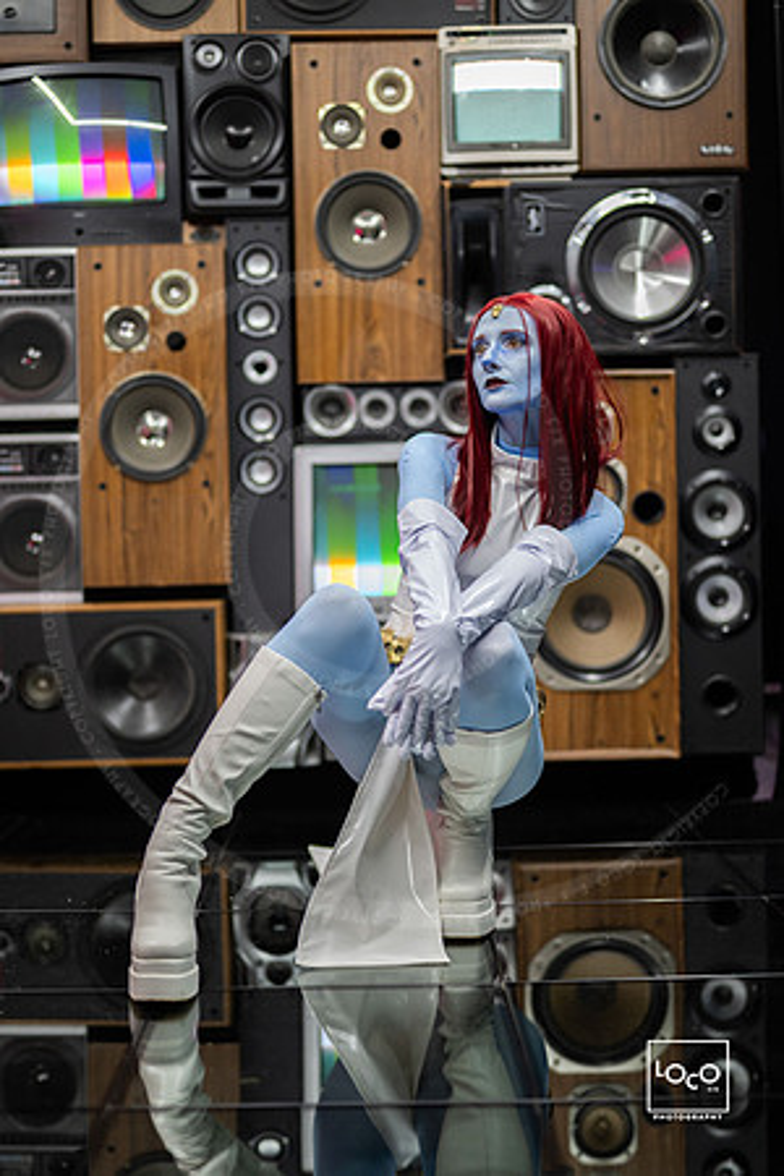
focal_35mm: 50
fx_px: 1633
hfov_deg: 27.0
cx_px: 392
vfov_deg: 39.6
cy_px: 588
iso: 1000
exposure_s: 1/250
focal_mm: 50
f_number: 1.2
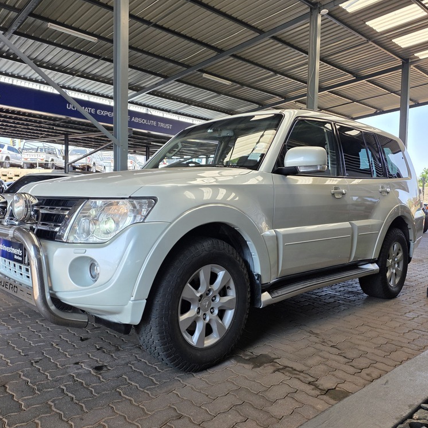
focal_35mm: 28
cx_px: 192
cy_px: 219
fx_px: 392
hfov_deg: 57.2
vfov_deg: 57.3
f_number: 1.7
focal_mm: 6.25
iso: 50
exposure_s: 1/359
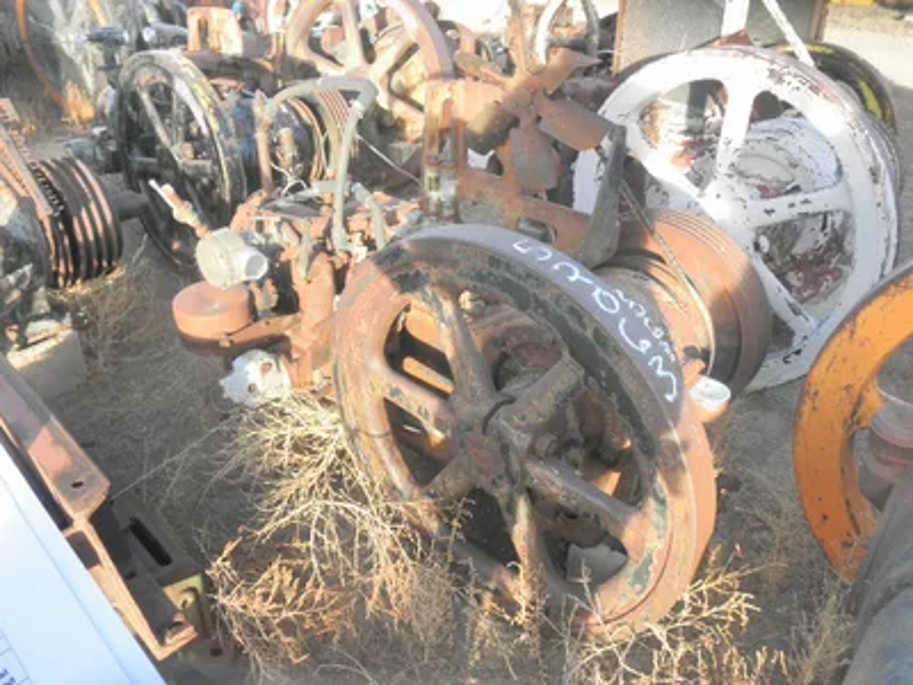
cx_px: 456
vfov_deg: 49.7
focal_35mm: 28
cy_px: 342
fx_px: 739
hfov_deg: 63.4
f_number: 3
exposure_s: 1/100
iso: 64
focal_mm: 5
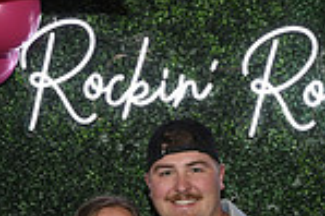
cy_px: 368
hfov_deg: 18.1
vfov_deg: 11.4
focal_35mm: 113
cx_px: 170
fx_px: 1019
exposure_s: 1/60
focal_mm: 29
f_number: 6.3
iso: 500
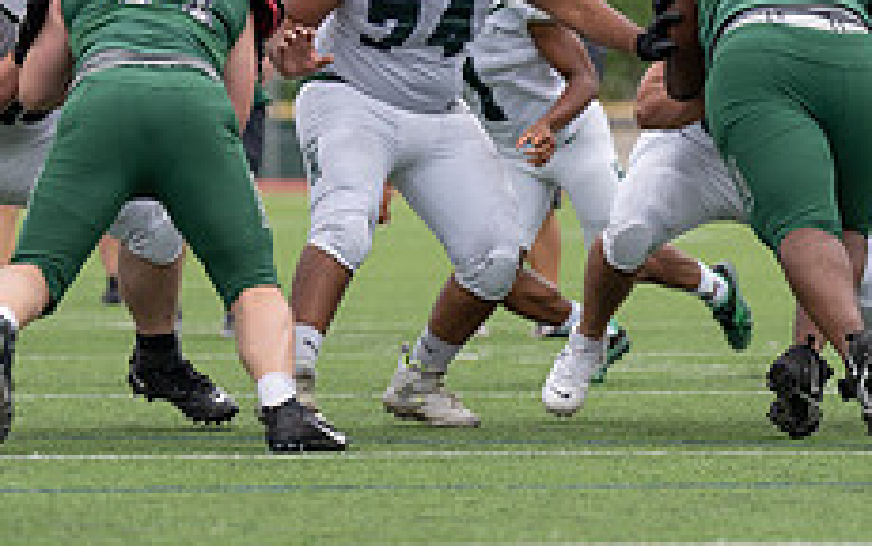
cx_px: 412
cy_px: 44
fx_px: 8916
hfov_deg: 5.6
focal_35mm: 375
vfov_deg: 3.5
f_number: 2.8
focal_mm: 138
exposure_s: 1/1250
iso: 250
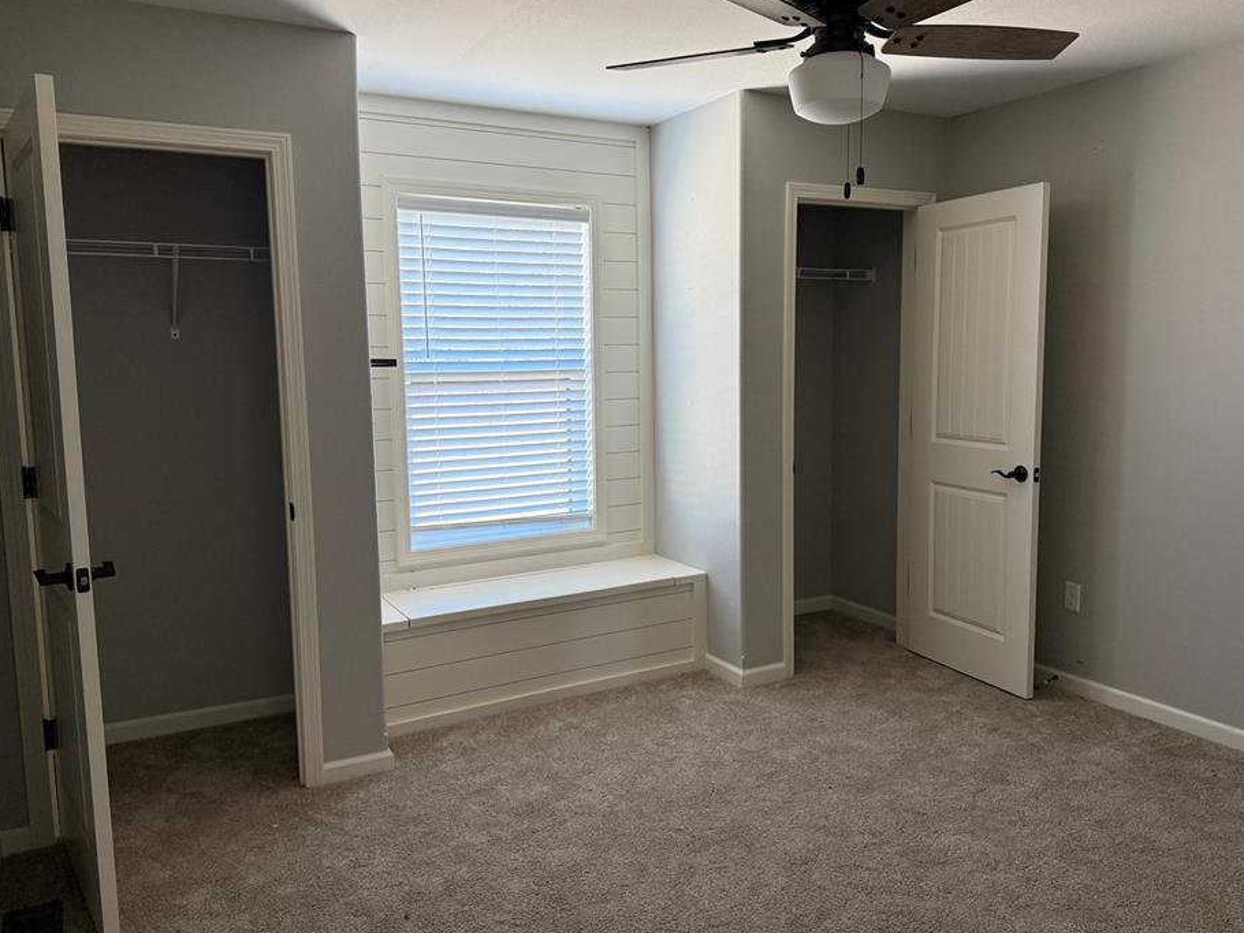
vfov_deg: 51.4
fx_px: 971
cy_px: 452
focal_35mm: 27
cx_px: 641
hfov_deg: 65.3
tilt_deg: -6.3
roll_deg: +1.1
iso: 200
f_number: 1.78
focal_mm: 6.76
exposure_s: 1/62
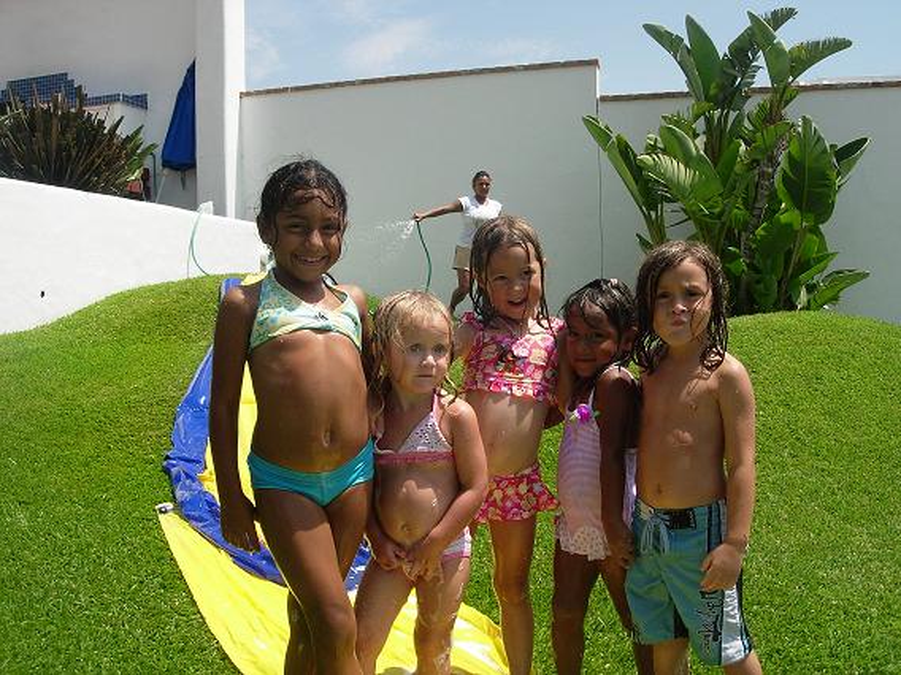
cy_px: 338
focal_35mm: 38
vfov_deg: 37.7
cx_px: 450
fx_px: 989
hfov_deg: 49.0
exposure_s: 1/767
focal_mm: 7.8
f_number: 4.8
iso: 79
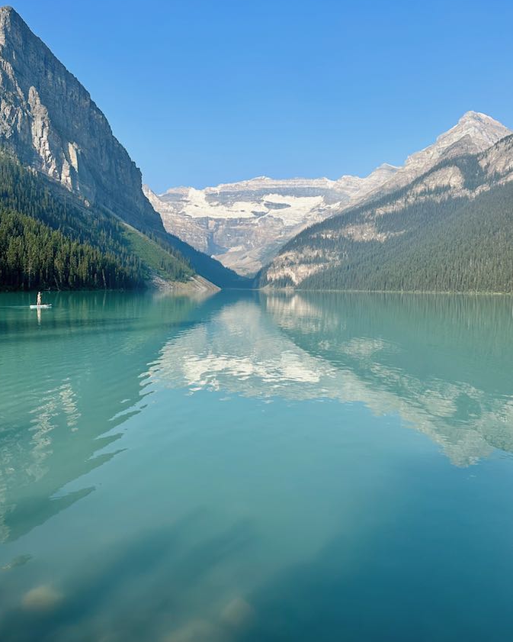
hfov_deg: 54.9
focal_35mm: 26
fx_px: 493
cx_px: 248
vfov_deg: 66.0
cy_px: 308
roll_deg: -1.4
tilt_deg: -4.2
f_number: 1.78
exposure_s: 1/2967
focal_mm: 6.86
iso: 80
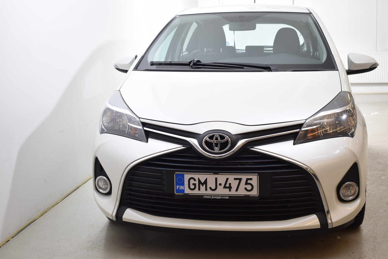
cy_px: 126
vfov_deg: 26.2
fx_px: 556
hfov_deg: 38.5
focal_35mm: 52
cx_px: 208
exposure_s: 1/100
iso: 200
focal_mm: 31
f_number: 5
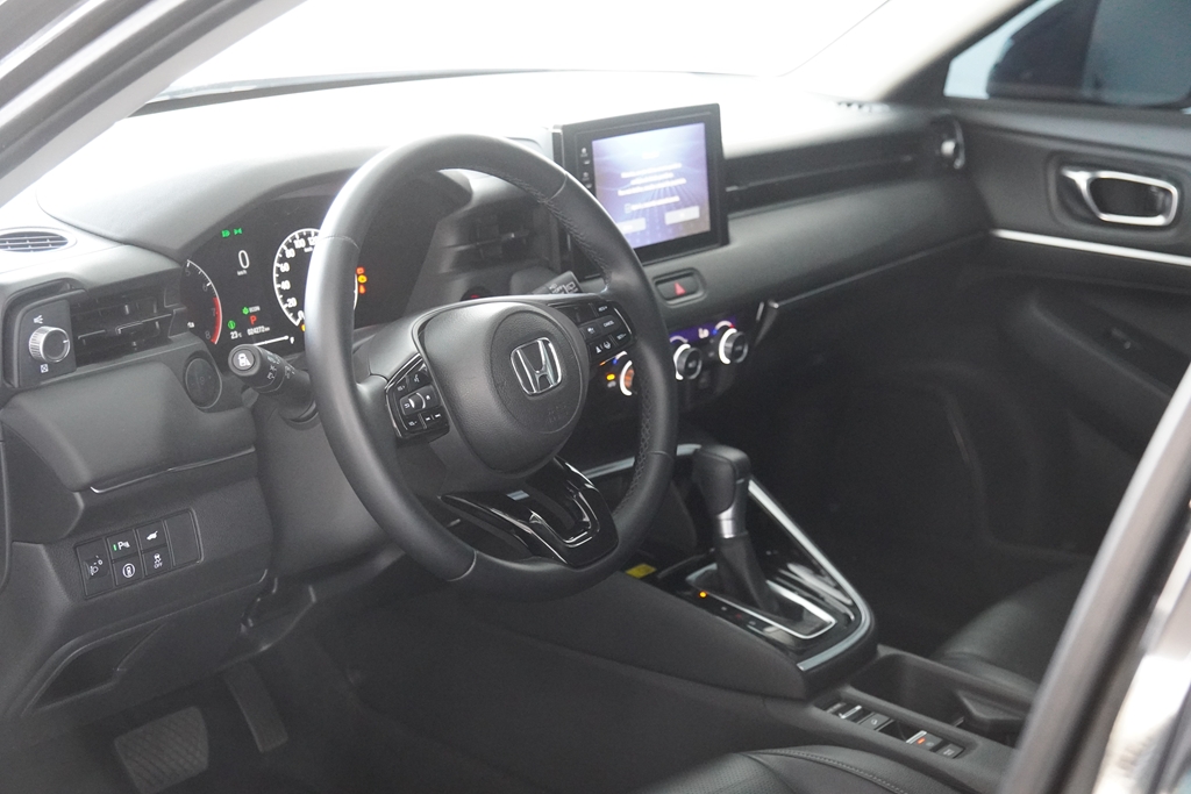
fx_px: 1836
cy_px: 397
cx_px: 596
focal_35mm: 56
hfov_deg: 35.9
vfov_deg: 24.4
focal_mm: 37
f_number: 2.8
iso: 5000
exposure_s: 1/160
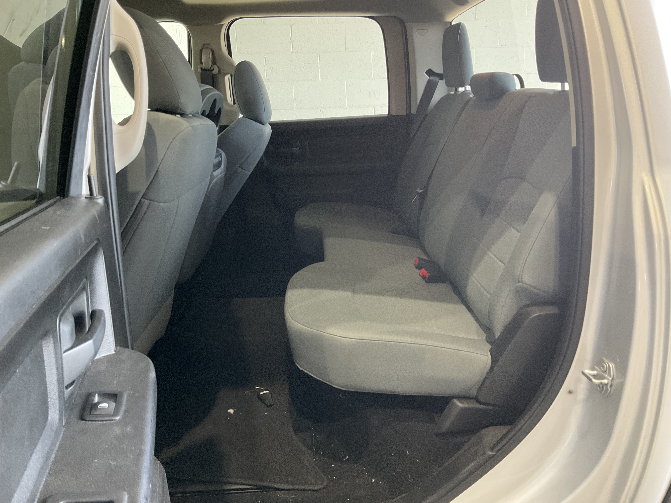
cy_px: 252
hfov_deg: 61.7
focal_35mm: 29
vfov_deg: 48.2
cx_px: 336
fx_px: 562
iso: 160
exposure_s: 1/60
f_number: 1.8
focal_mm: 3
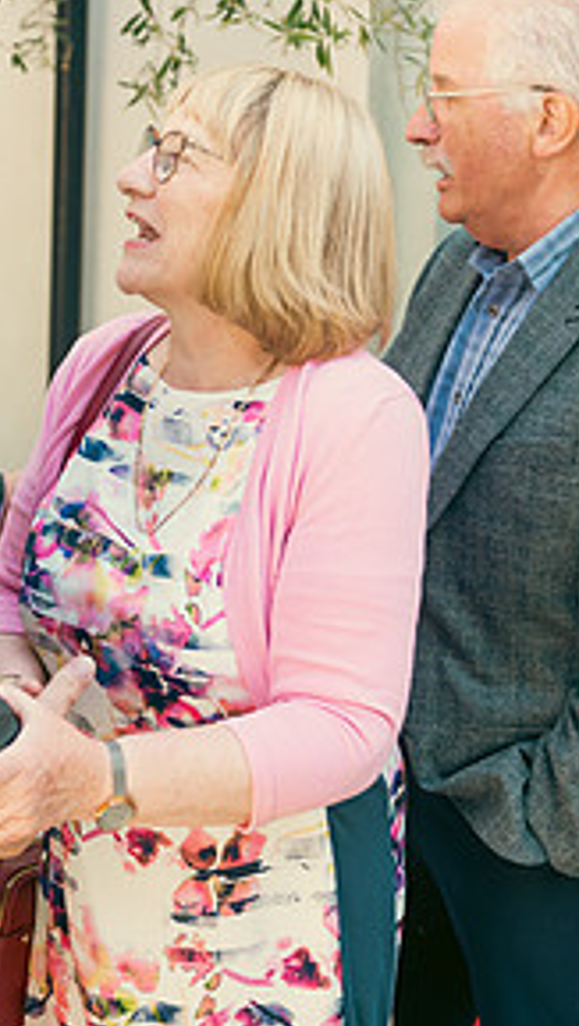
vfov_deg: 25.2
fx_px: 2288
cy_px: 353
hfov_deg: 14.3
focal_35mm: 84
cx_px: 64
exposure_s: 1/250
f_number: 3.5
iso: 160
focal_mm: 40
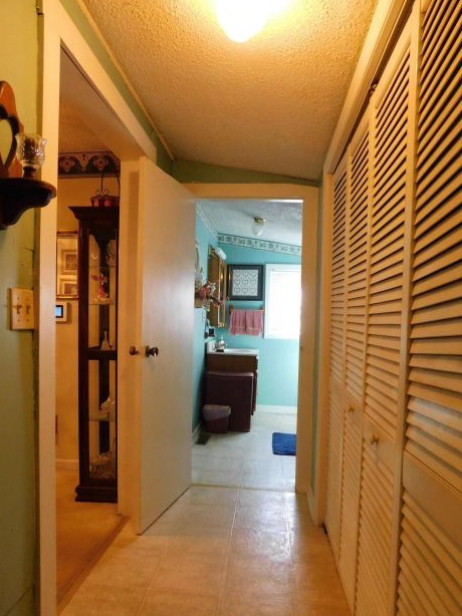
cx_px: 228
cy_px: 330
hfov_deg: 54.8
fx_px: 445
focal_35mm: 25
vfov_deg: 69.3
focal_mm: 4
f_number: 3
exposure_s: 1/30
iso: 400
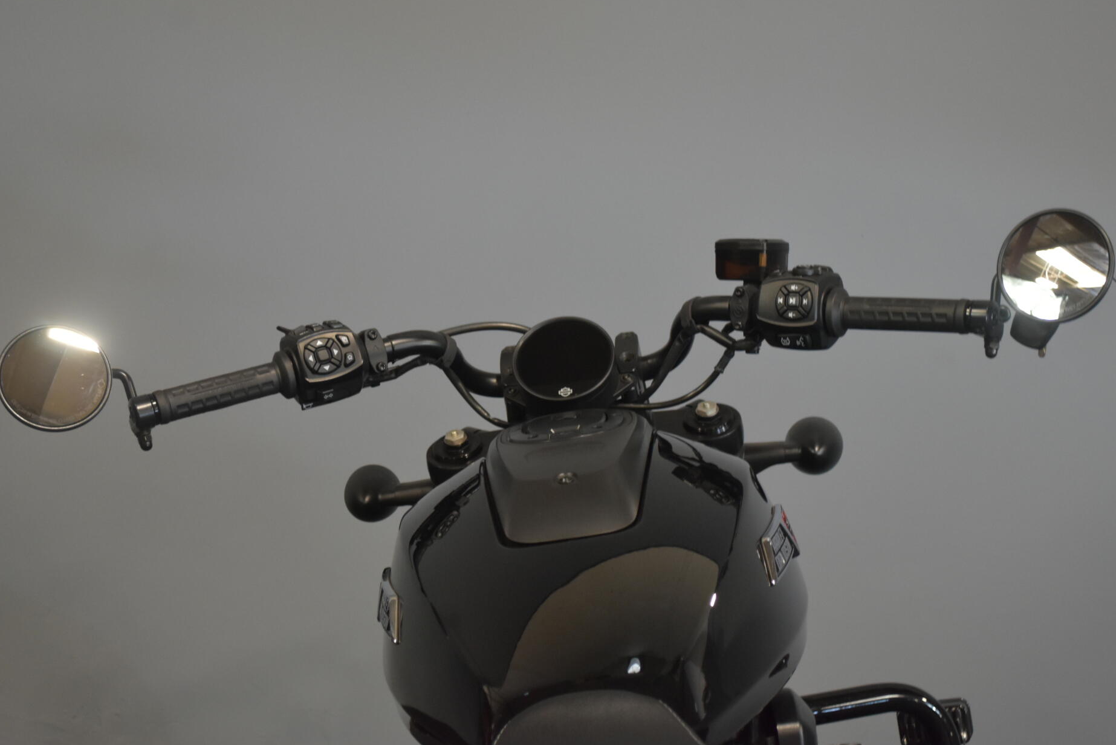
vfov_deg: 20.9
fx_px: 2016
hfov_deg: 30.9
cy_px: 356
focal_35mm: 65
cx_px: 561
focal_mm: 40
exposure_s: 1/30
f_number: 5.3
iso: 1250
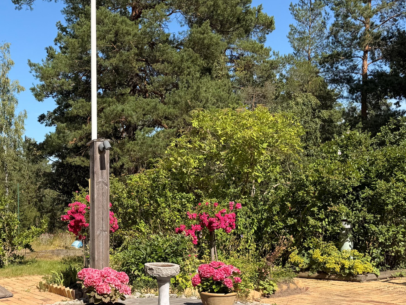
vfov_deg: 30.1
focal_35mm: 48
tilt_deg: -0.9
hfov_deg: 38.3
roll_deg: -0.3
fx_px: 563
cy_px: 197
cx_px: 87
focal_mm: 6.76
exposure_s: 1/3759
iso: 80
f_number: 1.78
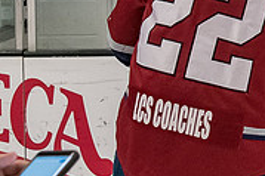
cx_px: 437
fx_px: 1662
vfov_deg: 6.1
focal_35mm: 226
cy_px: 10
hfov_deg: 8.8
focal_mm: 32
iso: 3200
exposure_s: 1/250
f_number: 4.5
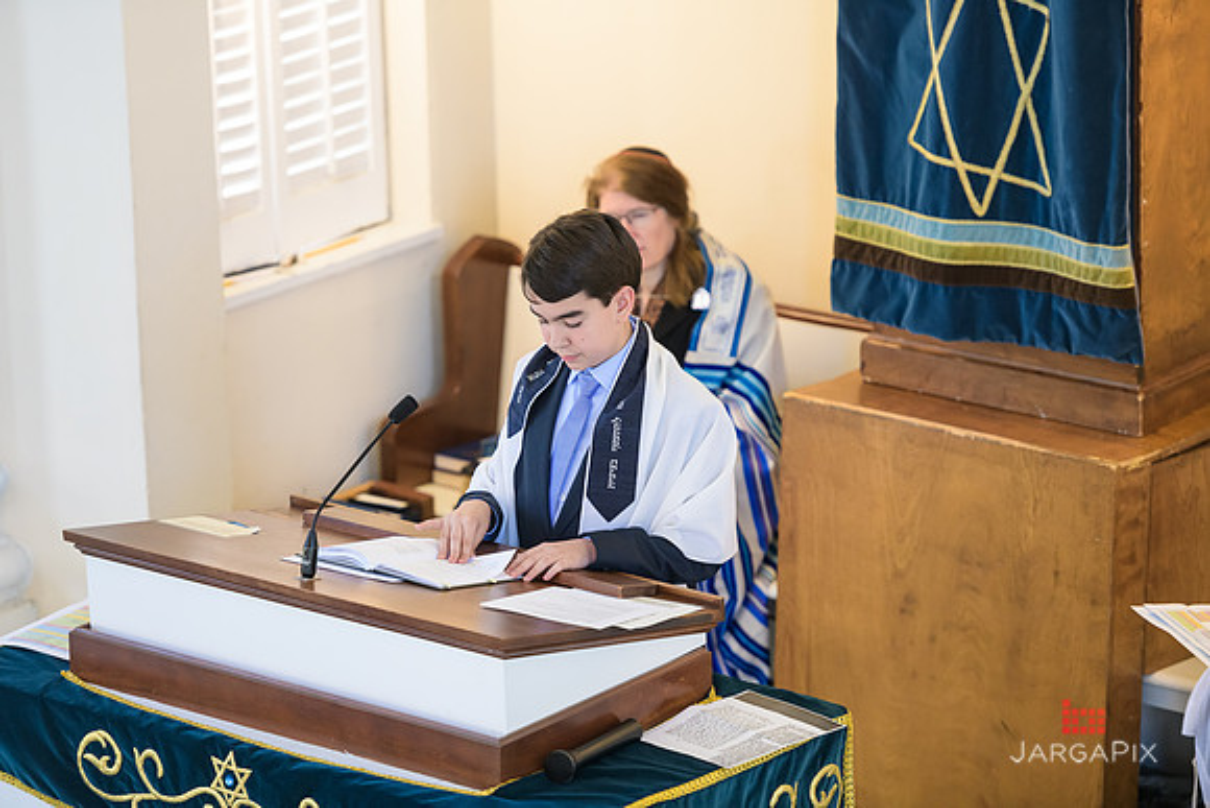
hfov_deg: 12.1
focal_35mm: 170
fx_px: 5715
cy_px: 404
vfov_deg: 8.1
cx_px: 605
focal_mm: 170
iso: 1250
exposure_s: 1/125
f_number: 3.2
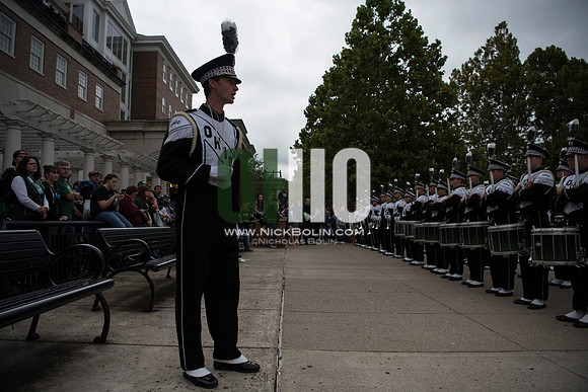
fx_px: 392
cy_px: 196
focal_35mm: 24
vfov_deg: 53.2
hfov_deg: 73.7
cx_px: 294
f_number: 3.5
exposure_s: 1/2000
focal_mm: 24
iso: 1600
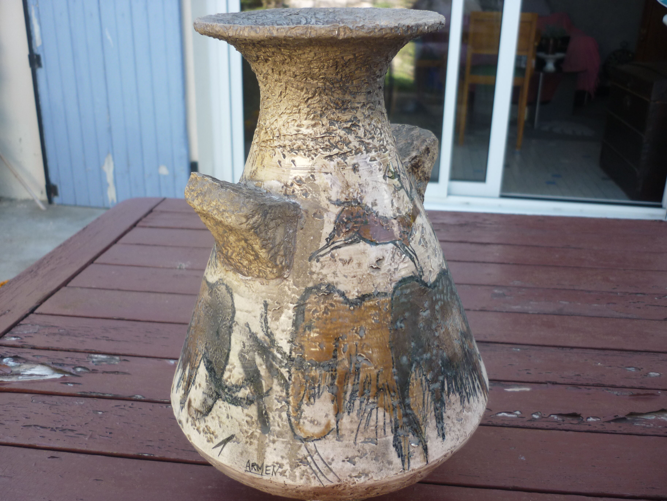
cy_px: 250
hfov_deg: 55.4
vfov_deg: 42.9
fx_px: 636
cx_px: 334
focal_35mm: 33
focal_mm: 5.5
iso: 80
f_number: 2.8
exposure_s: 1/125
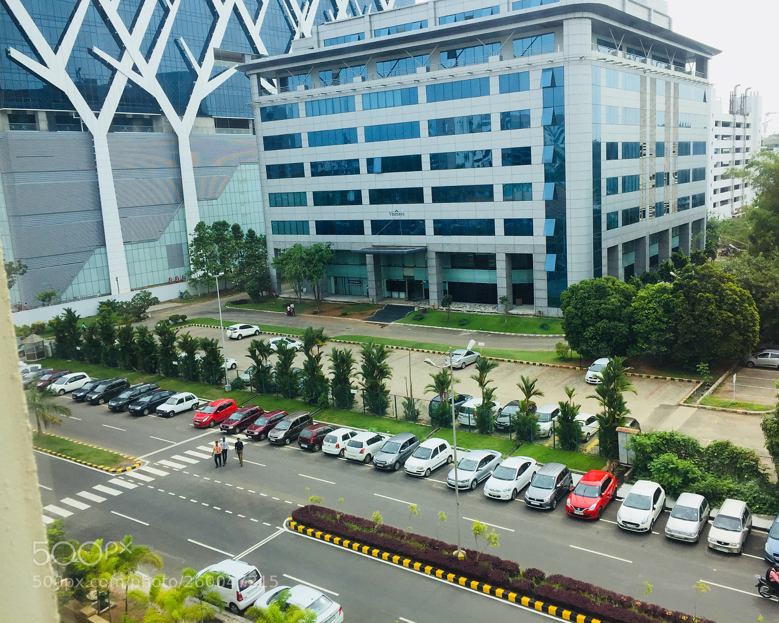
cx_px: 426
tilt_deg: -9.8
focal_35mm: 31
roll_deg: +2.7
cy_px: 304
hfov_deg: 57.1
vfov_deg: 47.1
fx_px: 715
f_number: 2.2
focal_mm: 4.15
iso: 32
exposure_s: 1/353
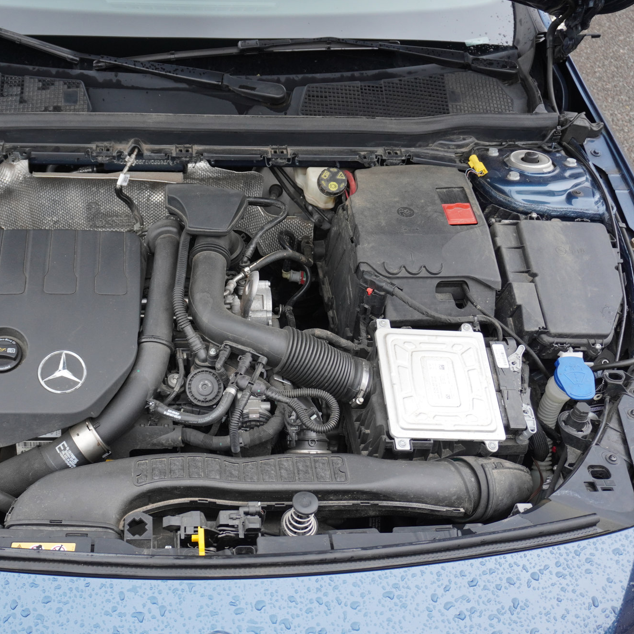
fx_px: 842
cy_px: 317
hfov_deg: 40.6
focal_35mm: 41
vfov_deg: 41.3
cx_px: 199
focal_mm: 21
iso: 500
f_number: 4
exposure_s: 1/40
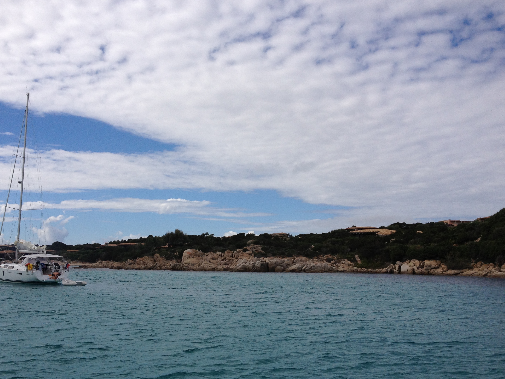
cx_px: 236
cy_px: 192
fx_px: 584
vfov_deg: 36.0
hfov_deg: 46.8
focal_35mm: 40
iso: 64
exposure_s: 1/3690
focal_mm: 4.28
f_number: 2.4
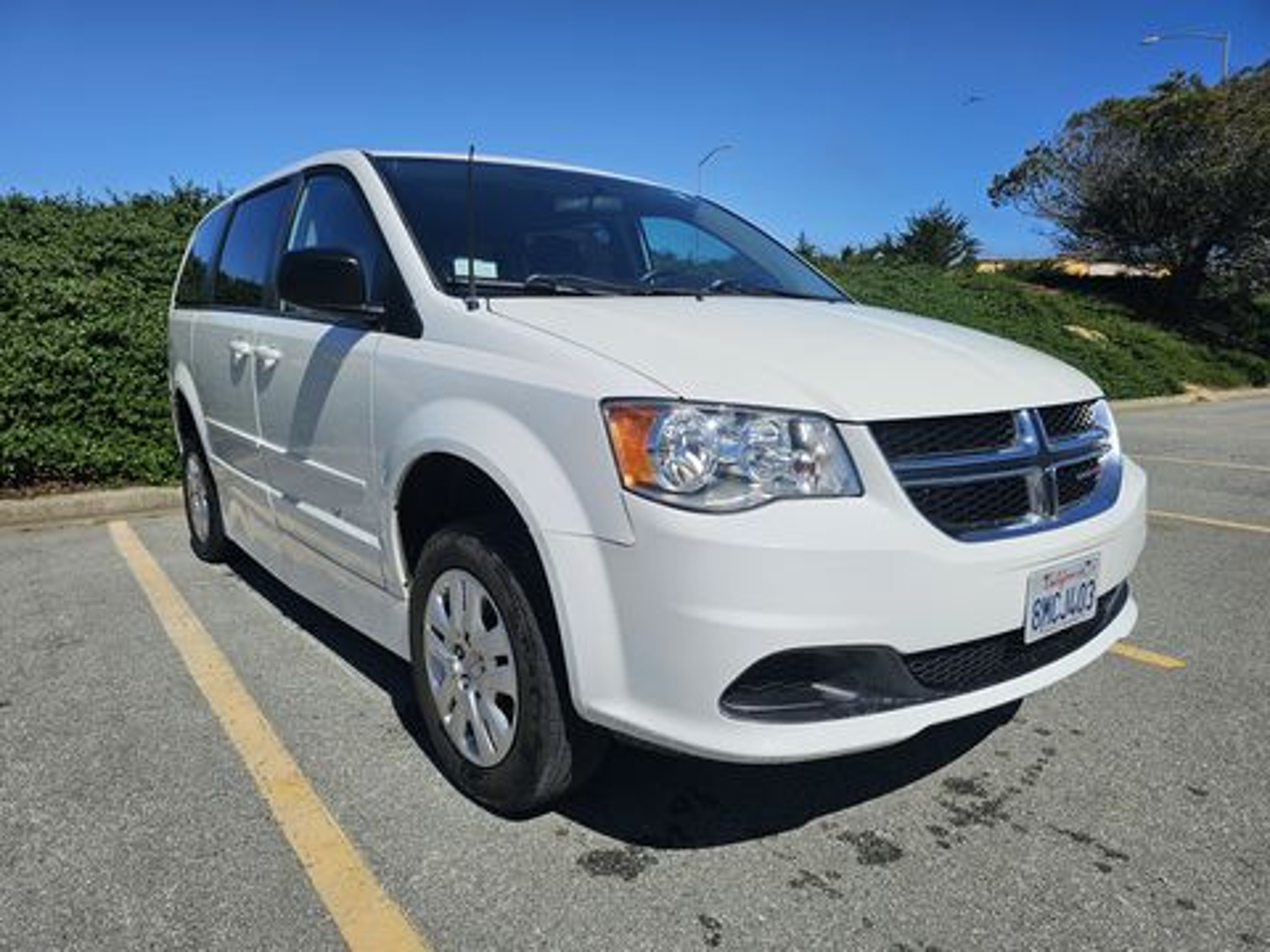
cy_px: 476
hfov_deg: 73.9
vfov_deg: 58.9
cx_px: 635
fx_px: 844
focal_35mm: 23
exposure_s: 1/1780
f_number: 1.7
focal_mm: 6.3
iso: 10
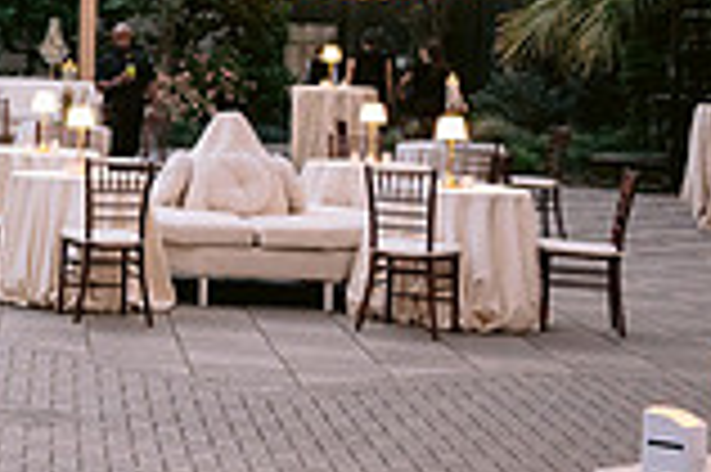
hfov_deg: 16.7
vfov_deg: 13.2
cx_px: -554
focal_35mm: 103
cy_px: 56
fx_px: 2032
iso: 1250
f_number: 4.5
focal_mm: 28
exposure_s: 1/30
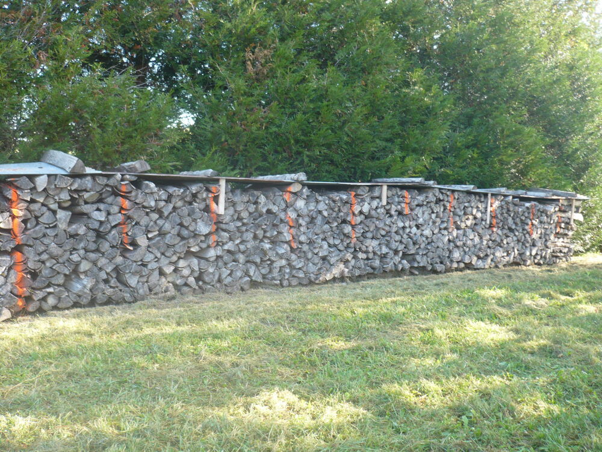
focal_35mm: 35
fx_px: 609
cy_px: 226
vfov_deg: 40.7
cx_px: 301
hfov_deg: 52.6
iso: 100
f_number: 2.8
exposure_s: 1/50
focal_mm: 5.8
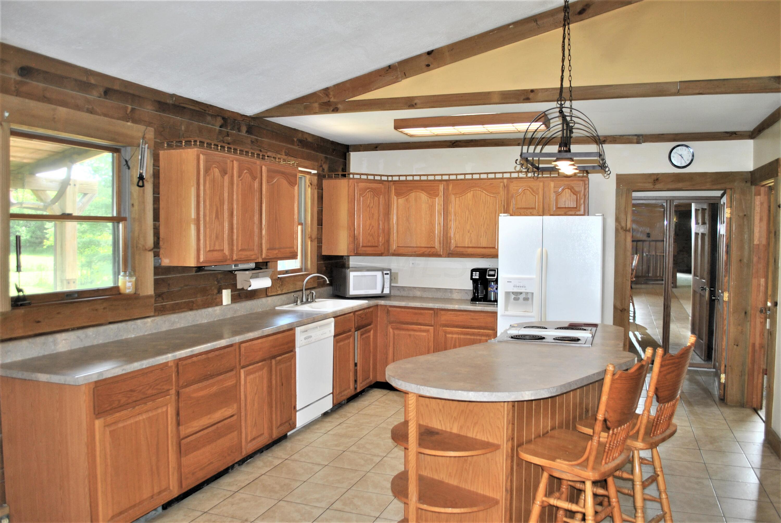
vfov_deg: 48.0
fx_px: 586
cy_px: 262
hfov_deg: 67.3
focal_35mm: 27
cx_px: 390
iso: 200
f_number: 3.5
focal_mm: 18
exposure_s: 1/60
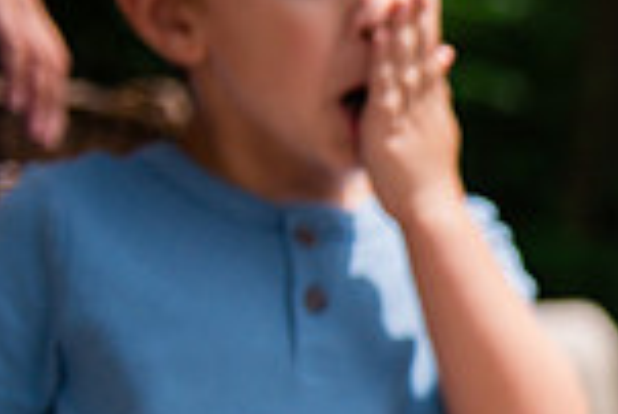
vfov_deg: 7.4
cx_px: 1166
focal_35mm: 184
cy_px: 478
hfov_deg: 10.4
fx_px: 3162
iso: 500
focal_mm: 48
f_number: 2.8
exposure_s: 1/4000
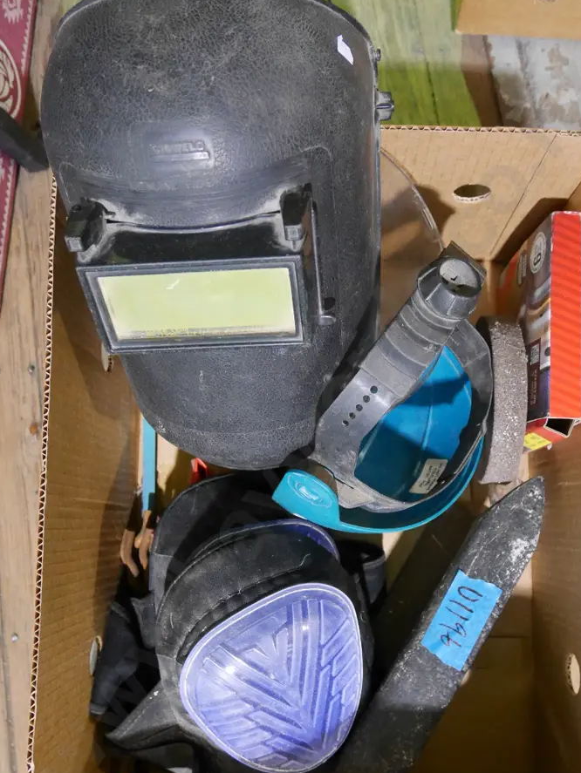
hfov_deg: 46.8
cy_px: 430
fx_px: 671
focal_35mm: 30
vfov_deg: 59.8
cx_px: 321
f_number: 4
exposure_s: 1/25
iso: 3200
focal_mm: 13
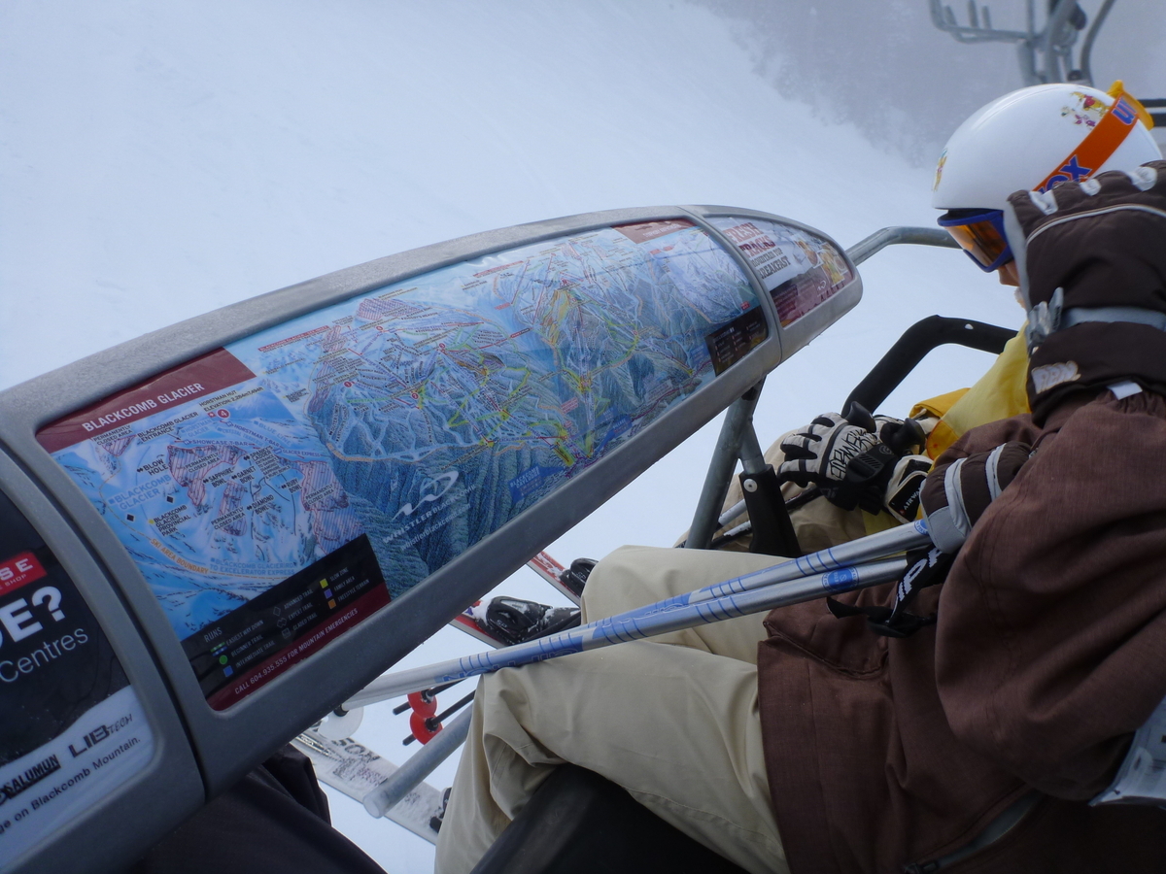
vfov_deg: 49.7
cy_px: 437
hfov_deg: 63.4
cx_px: 583
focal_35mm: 28
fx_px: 943
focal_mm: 4.9
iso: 100
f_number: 3.3
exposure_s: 1/400
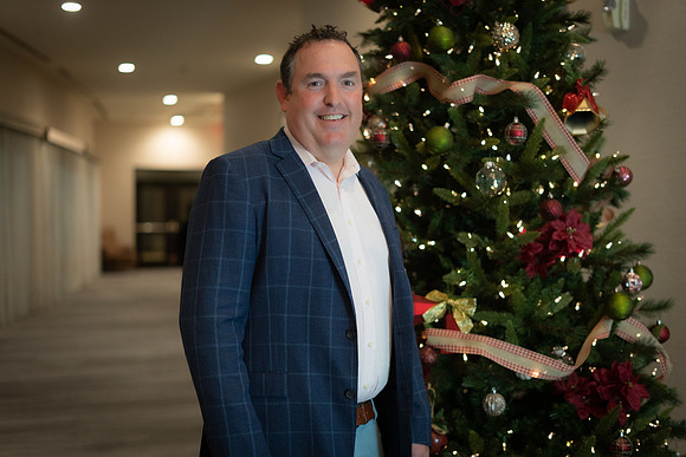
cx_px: 343
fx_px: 953
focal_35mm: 50
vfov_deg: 27.0
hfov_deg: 39.6
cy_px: 228
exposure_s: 1/320
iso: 1250
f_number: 1.8
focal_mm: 50
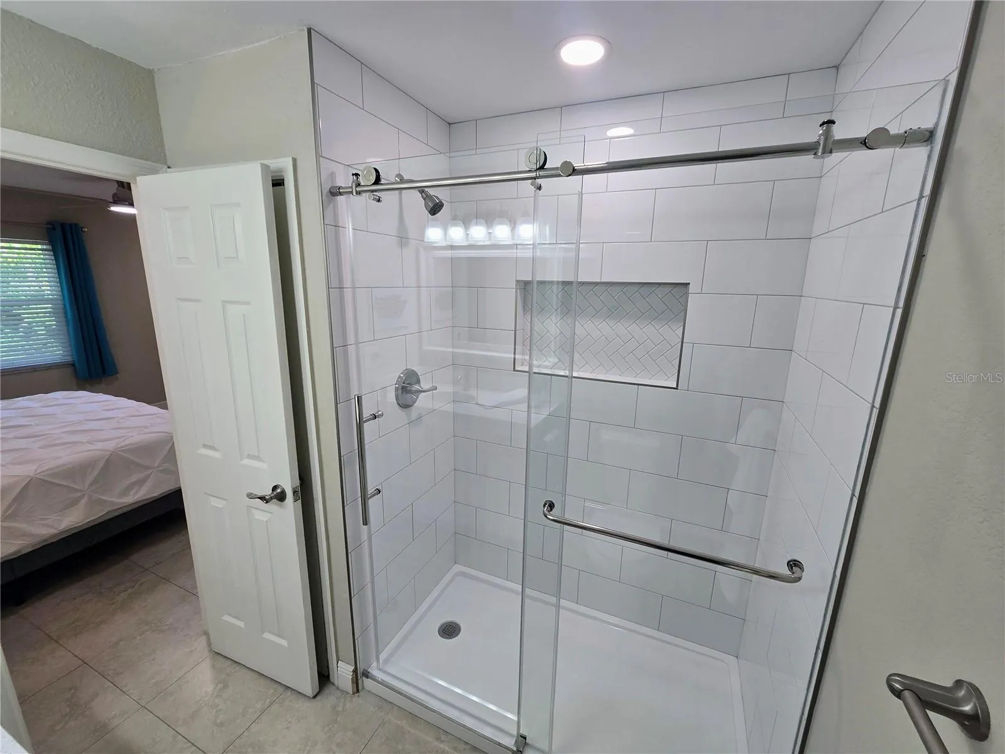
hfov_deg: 106.2
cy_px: 377
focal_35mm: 13
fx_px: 377
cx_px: 502
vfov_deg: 89.9
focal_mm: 2.2
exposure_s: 1/60
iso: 50
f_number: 2.2
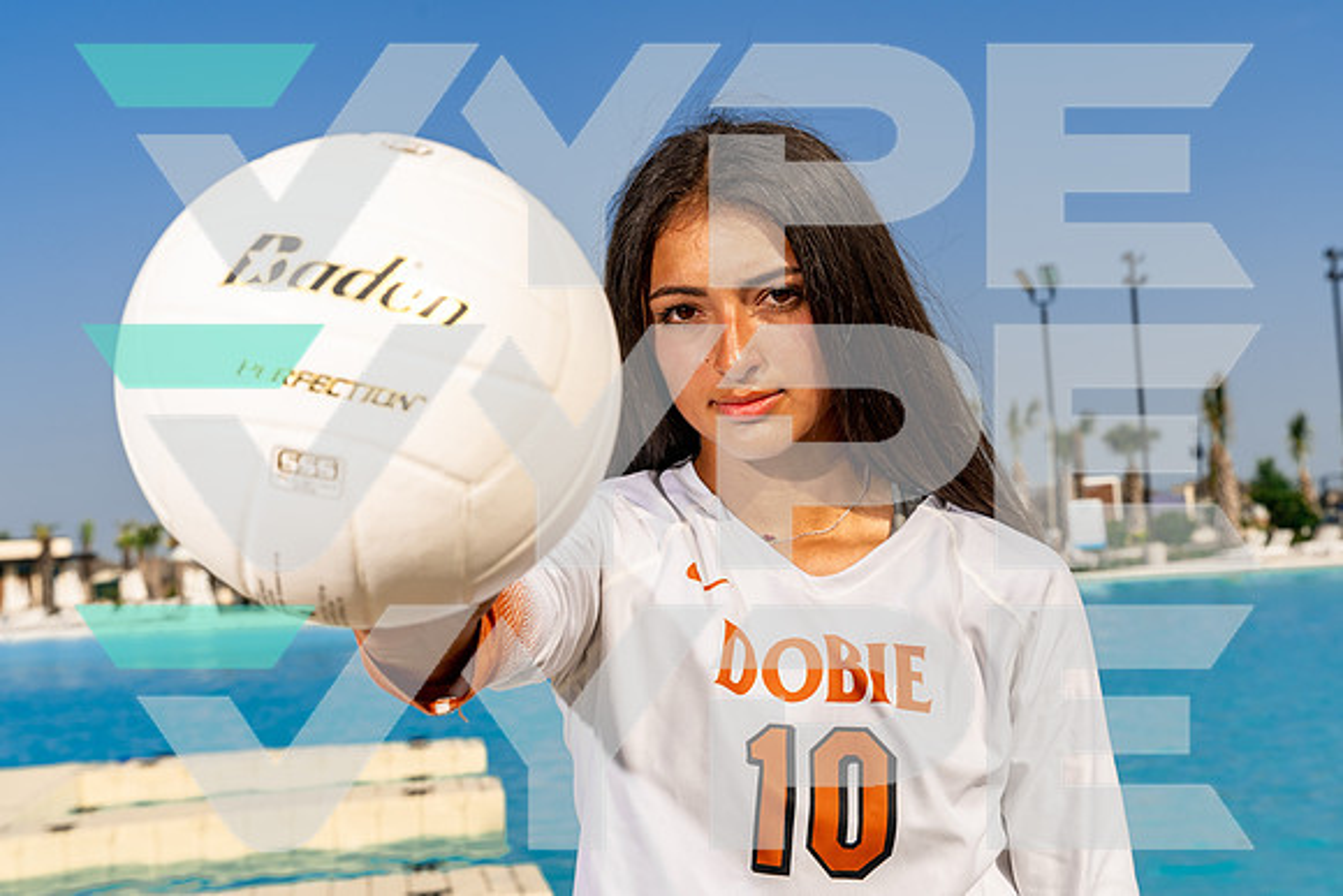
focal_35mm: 58
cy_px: 448
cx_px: 672
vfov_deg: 23.4
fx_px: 2164
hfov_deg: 34.5
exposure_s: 1/320
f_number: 9
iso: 100
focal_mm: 58
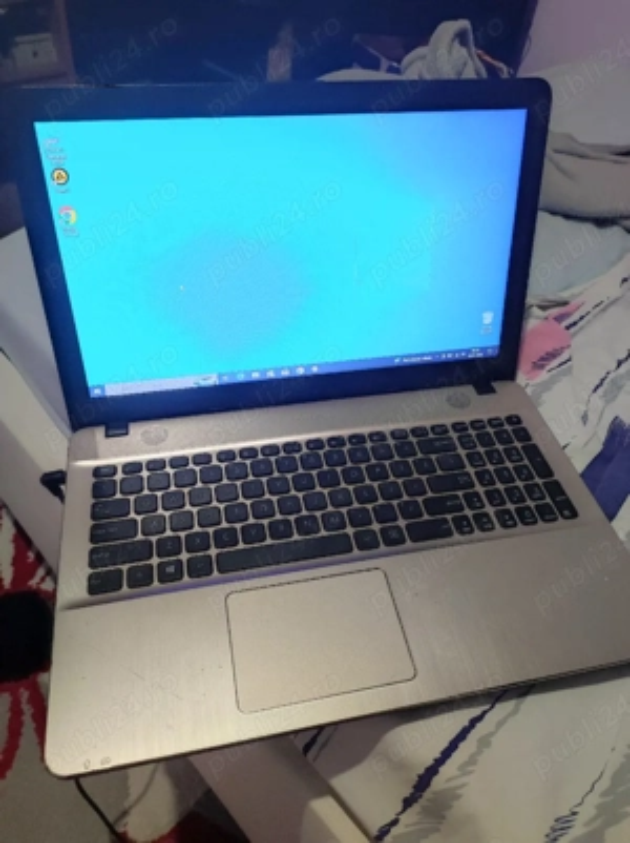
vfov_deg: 69.4
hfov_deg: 54.8
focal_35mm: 25
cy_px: 422
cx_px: 315
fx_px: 608
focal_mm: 4.7
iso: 799
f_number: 1.79
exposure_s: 1/50
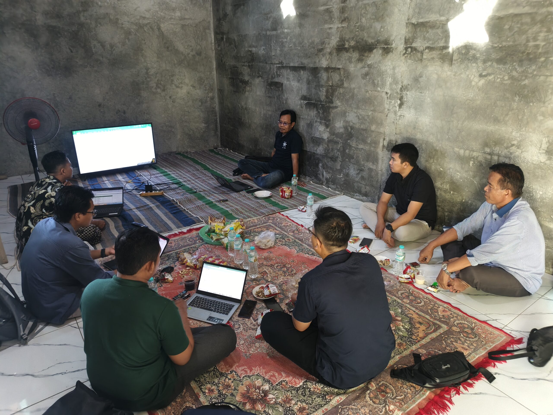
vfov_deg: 58.9
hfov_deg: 73.9
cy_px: 208
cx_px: 276
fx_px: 367
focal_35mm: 23
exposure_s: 1/50
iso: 495
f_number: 1.8
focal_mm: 5.56
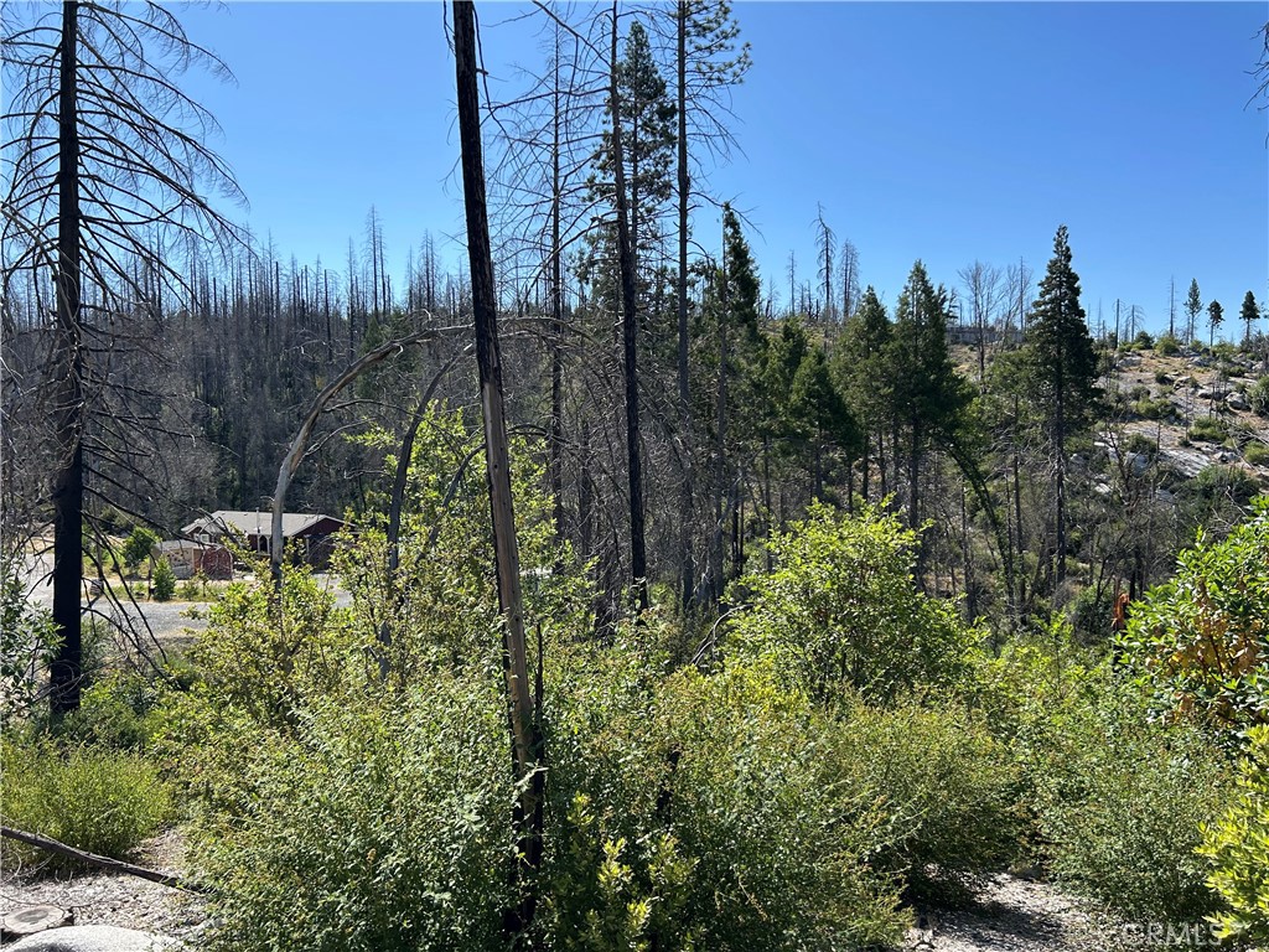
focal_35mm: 26
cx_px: 634
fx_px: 953
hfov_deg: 67.3
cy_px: 476
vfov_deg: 53.1
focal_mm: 5.7
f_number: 1.5
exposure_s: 1/3165
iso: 50
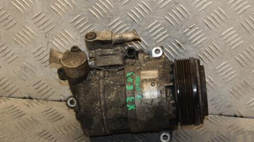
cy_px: 67
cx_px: 149
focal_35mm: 97
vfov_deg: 12.5
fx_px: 653
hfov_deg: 22.0
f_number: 5
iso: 800
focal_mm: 48
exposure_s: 1/200
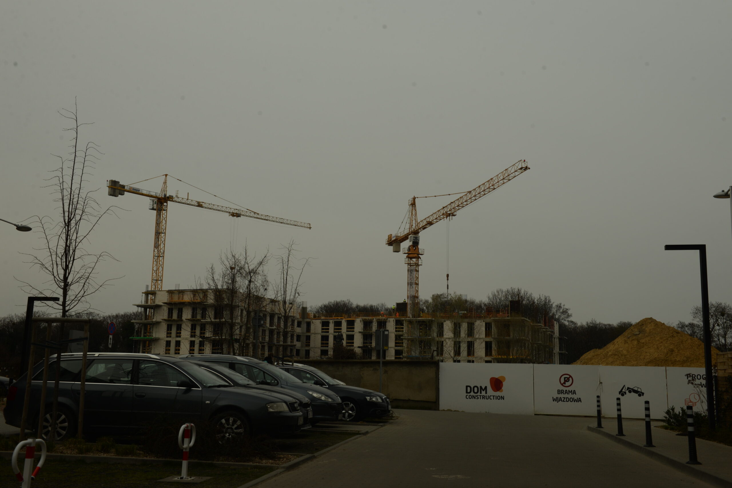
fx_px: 814
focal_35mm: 40
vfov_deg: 33.4
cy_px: 244
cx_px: 366
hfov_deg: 48.4
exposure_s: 1/250
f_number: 11
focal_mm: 40
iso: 100
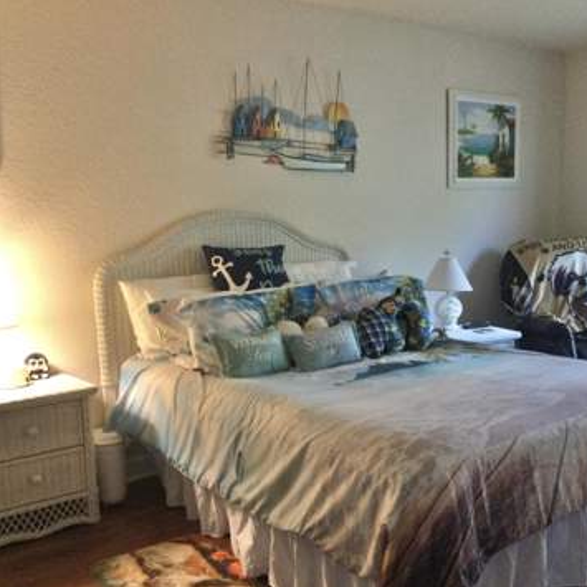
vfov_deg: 44.9
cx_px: 341
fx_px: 710
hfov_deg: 44.8
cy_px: 294
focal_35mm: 37
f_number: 2.4
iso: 200
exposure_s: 1/24
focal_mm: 3.3
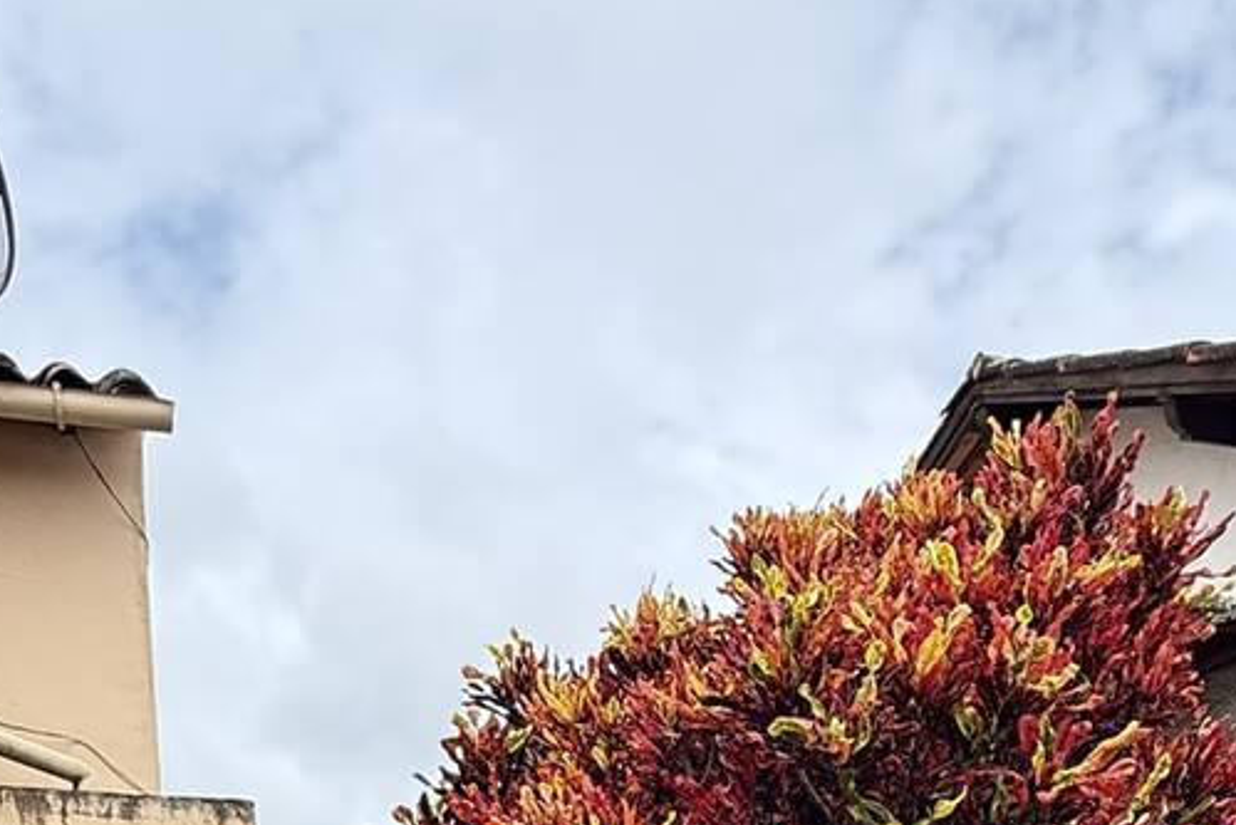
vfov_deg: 24.5
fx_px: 1442
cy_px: 1249
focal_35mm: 42
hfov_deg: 46.1
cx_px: 498
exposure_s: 1/928
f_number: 2.2
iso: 64
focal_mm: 2.22
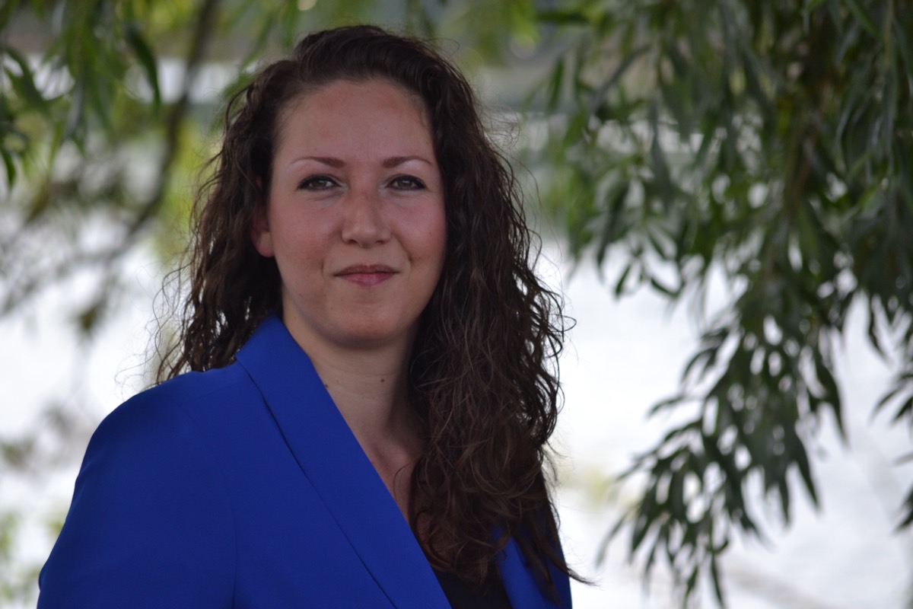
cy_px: 304
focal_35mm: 300
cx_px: 456
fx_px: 7608
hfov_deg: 6.9
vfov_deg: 4.6
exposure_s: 1/500
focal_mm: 200
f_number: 5.6
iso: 400
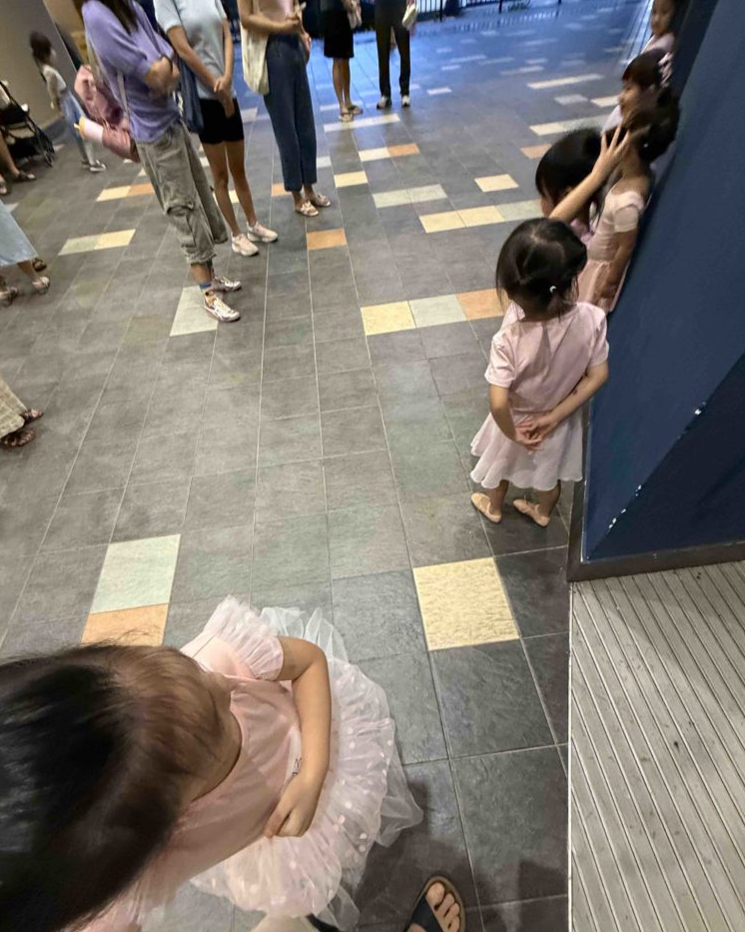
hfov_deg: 84.0
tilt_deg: -54.4
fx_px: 414
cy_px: 506
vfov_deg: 96.6
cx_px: 365
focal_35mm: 15
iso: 500
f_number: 2.2
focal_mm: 2.22
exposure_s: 1/50
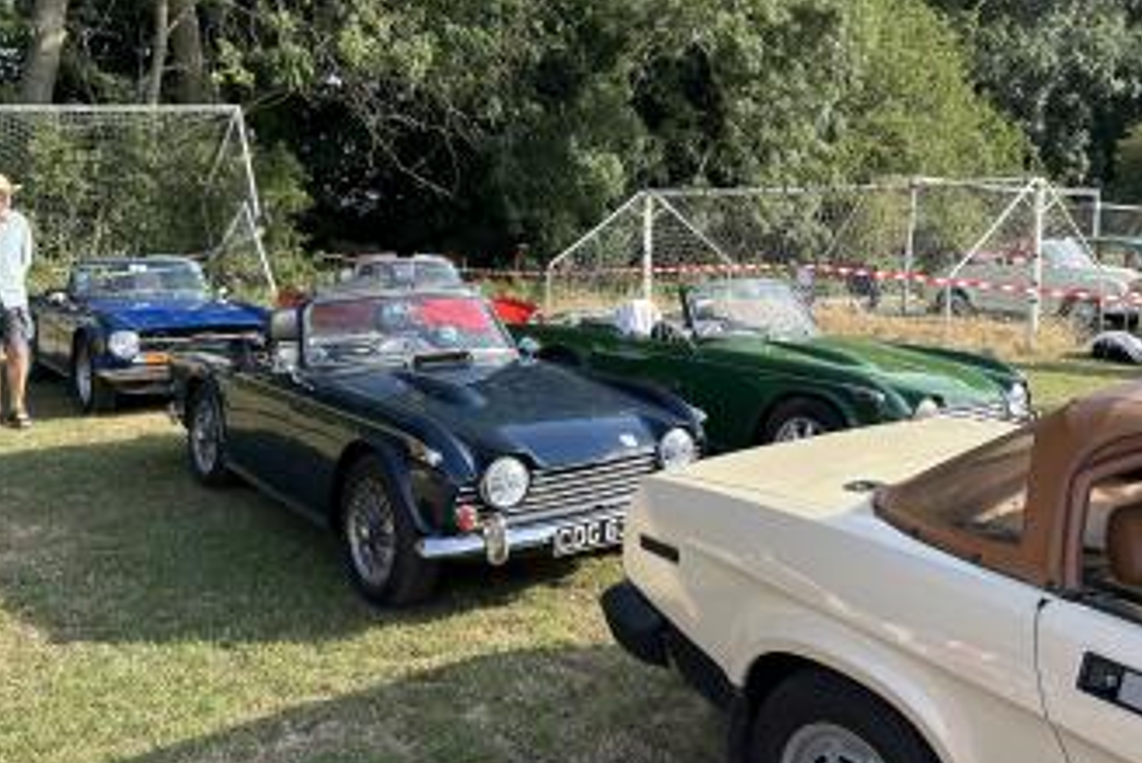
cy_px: 327
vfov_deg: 39.9
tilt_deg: -5.2
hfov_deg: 57.1
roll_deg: +0.0
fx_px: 1047
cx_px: 620
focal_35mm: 33
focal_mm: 5.7
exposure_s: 1/894
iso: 50
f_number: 1.5
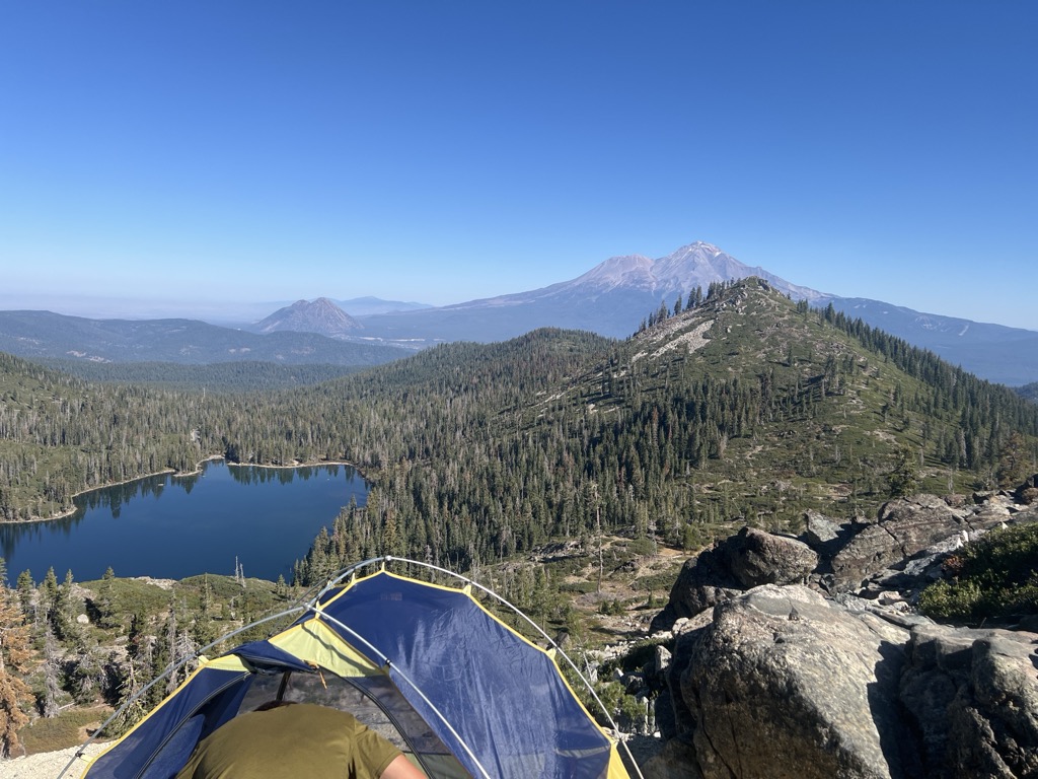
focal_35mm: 26
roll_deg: -2.1
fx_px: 780
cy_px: 390
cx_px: 519
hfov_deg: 67.3
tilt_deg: -6.9
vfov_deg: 53.1
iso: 50
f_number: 1.5
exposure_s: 1/4274
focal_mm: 5.7
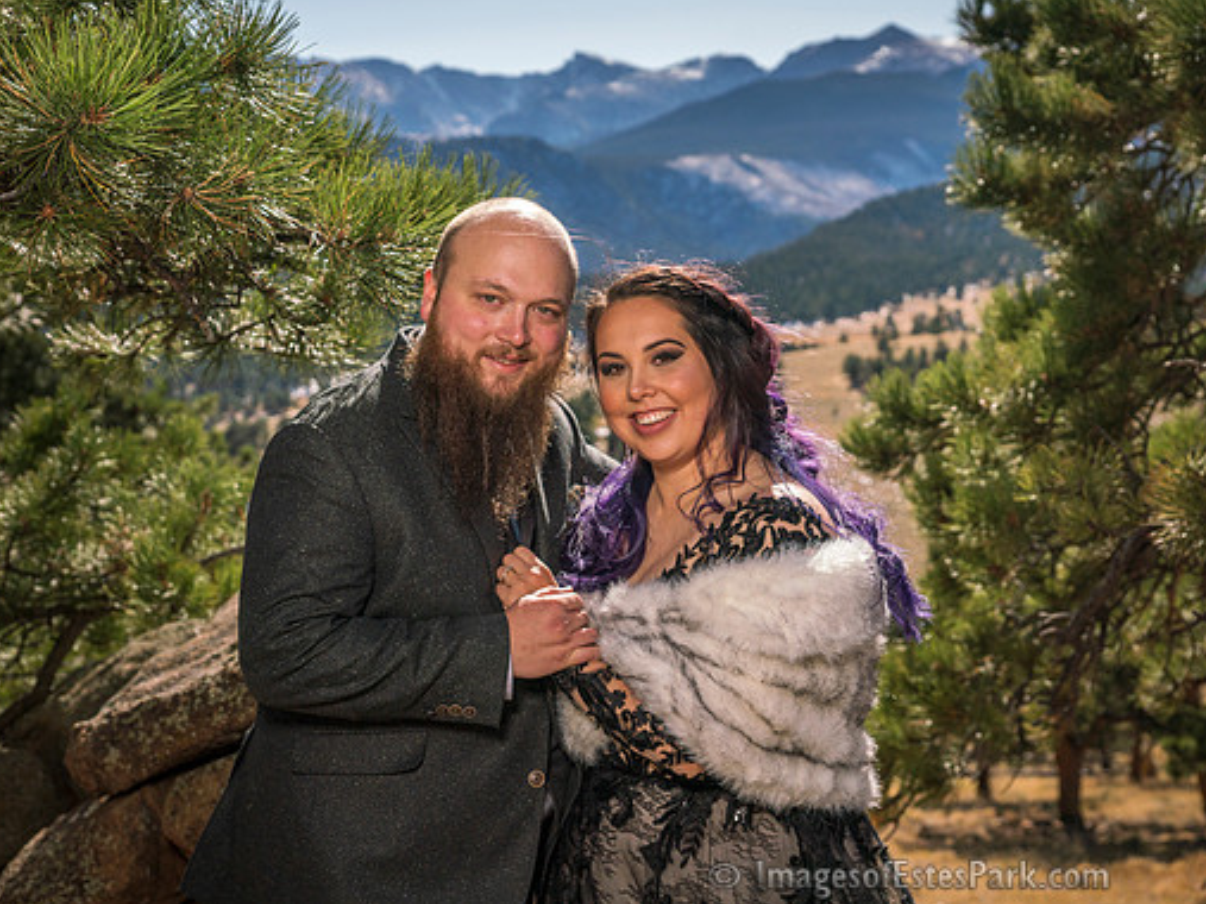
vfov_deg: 32.9
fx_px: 1533
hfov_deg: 42.9
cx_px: 580
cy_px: 448
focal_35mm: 44
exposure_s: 1/2000
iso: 200
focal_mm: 40
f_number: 4.5
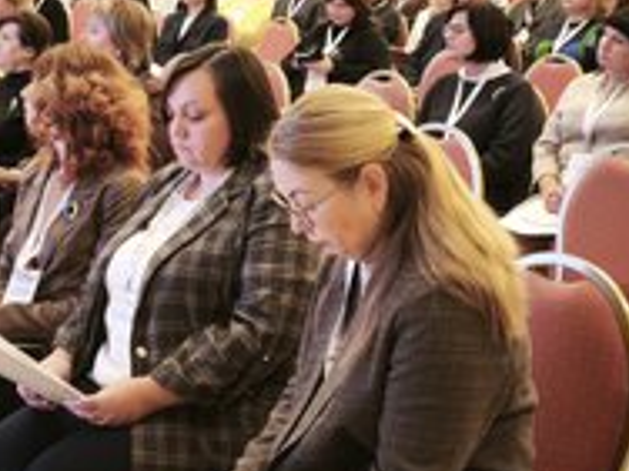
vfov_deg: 17.7
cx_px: 238
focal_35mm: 83
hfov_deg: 23.5
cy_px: 114
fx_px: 1508
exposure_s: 1/50
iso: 250
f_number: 1.7
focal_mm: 5.35
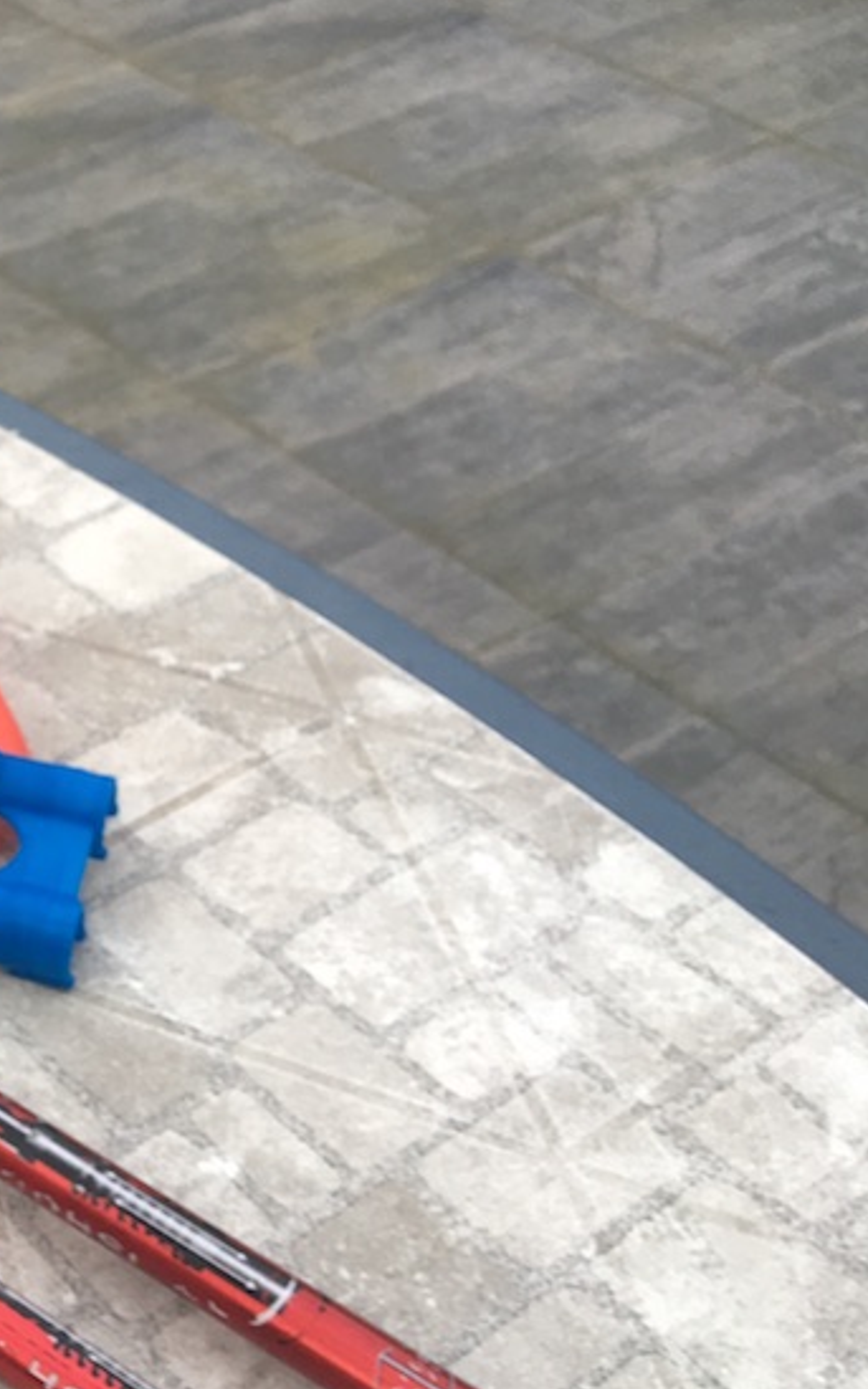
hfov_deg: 20.2
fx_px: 2120
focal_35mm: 56
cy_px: 648
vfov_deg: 36.3
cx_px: -392
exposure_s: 1/100
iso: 40
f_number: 2.2
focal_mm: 4.15
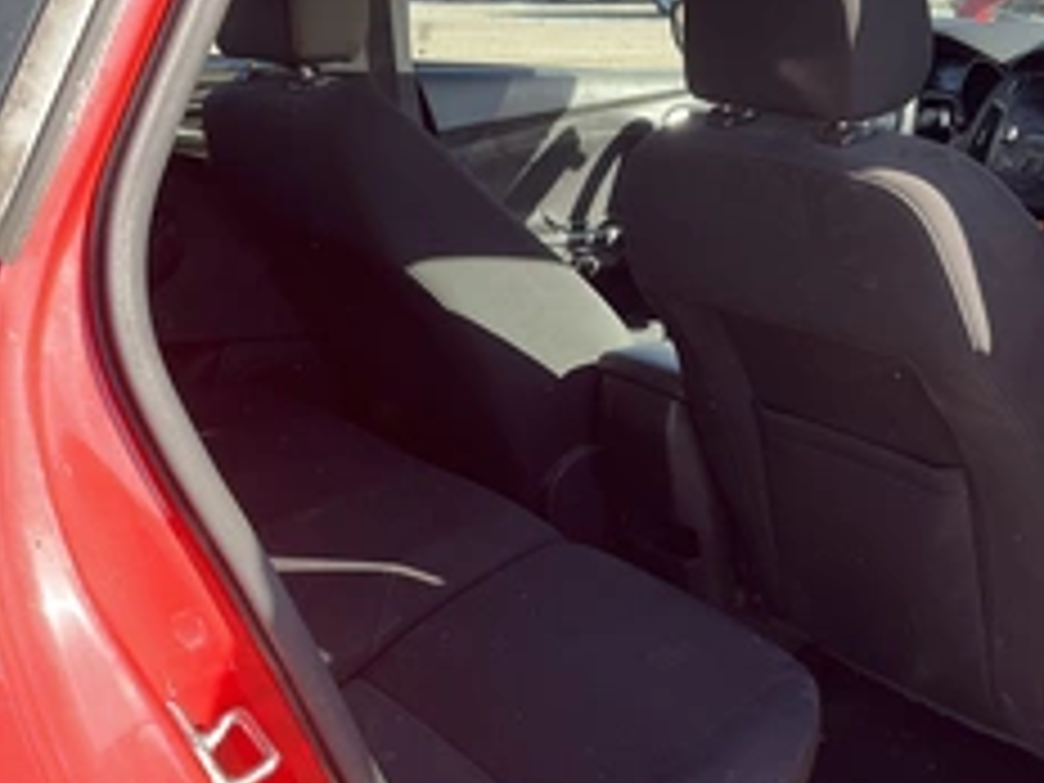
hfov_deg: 37.7
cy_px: 410
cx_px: 706
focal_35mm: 50
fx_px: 1508
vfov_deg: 29.1
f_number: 1.8
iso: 20
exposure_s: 1/243
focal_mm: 3
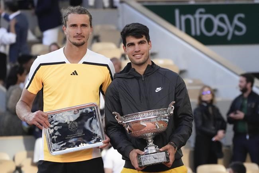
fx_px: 2115
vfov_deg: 4.7
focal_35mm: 294
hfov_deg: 7.0
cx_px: 130
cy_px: 86
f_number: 5.6
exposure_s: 1/3200
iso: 4000
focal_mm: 196
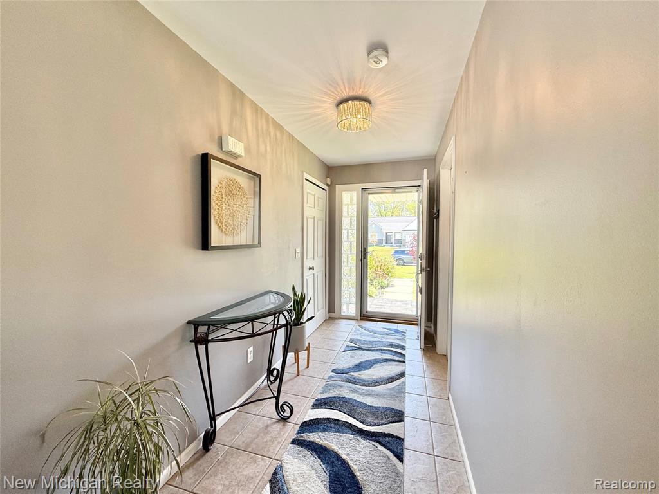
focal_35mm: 14
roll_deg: +0.1
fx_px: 267
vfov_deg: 85.7
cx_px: 330
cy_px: 247
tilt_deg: -1.6
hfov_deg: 102.1
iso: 64
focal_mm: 2.22
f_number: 2.2
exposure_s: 1/120
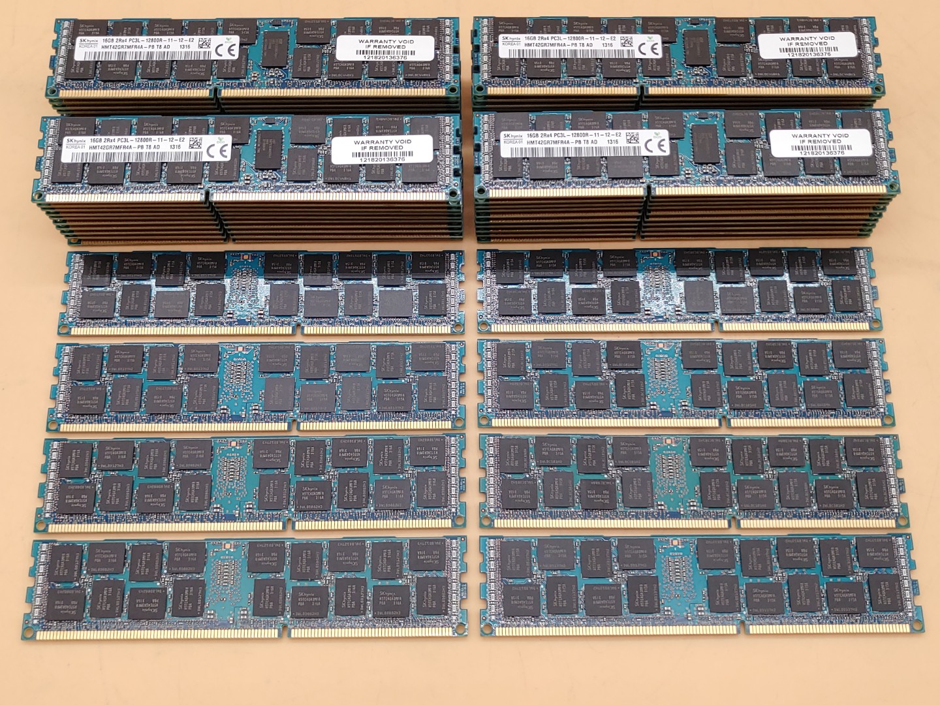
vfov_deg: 36.8
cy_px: 352
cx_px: 470
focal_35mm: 39
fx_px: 1059
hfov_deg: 47.9
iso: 50
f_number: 1.8
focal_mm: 4.36
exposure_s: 1/99
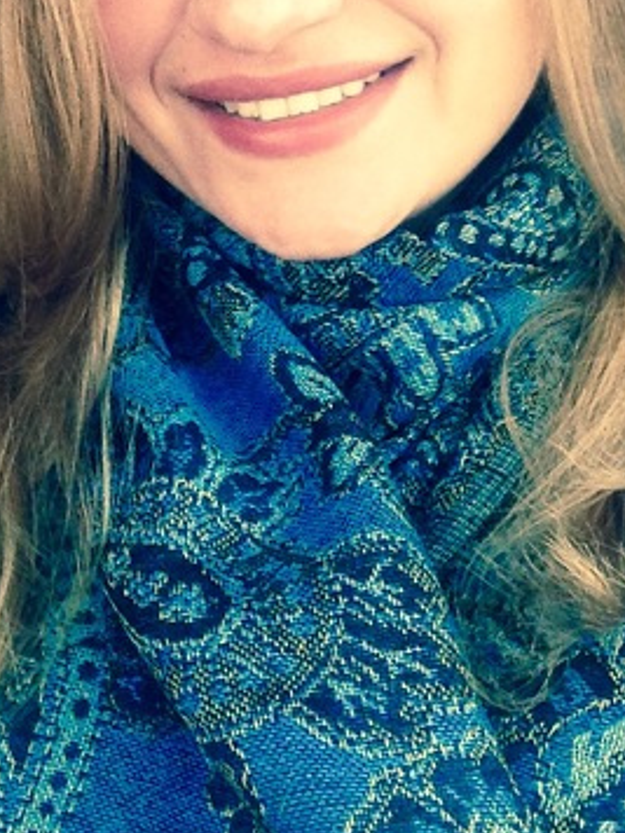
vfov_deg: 31.8
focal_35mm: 59
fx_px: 1420
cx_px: 269
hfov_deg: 24.8
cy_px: 164
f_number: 2.4
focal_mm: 2.18
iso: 80
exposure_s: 1/30
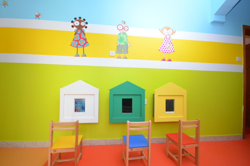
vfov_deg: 77.1
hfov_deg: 100.5
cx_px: 125
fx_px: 104
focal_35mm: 15
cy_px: 83
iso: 1250
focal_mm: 10
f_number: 4
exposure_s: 1/60
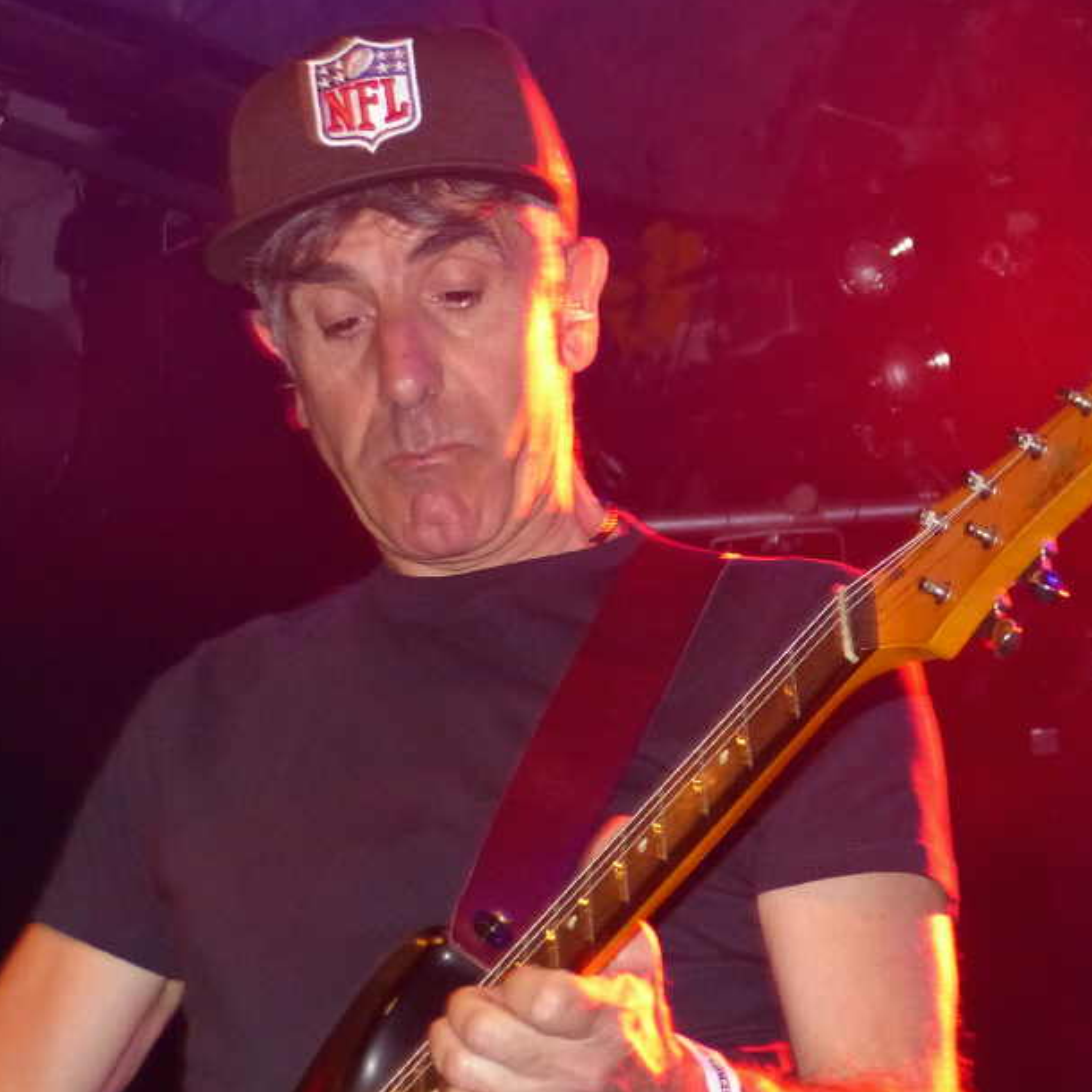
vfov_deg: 17.4
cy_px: 630
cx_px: 516
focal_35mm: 100
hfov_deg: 17.4
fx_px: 3569
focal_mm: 12.5
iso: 400
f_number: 2.8
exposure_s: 1/60
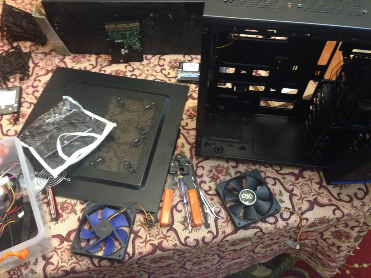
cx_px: 186
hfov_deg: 55.4
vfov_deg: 42.9
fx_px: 354
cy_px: 139
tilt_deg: -56.2
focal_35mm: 33
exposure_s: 1/15
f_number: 2.4
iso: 500
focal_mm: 4.12
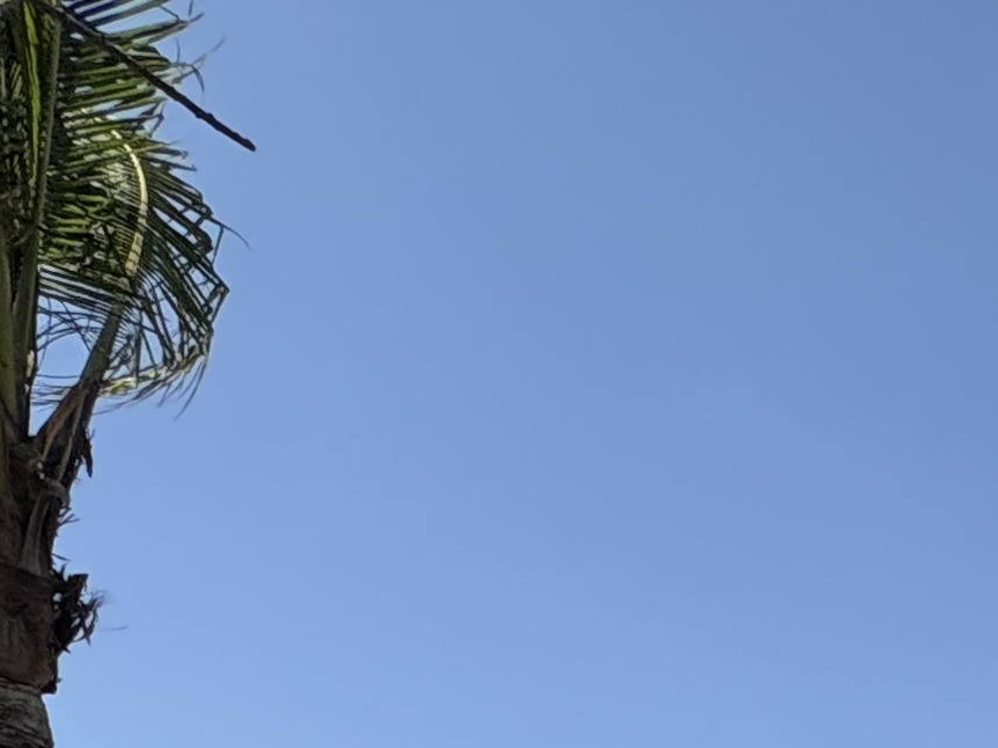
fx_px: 1873
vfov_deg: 17.3
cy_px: 1439
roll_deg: +0.0
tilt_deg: +0.1
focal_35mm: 65
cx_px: 1437
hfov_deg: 24.3
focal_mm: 2.22
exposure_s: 1/2674
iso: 50
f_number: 2.2
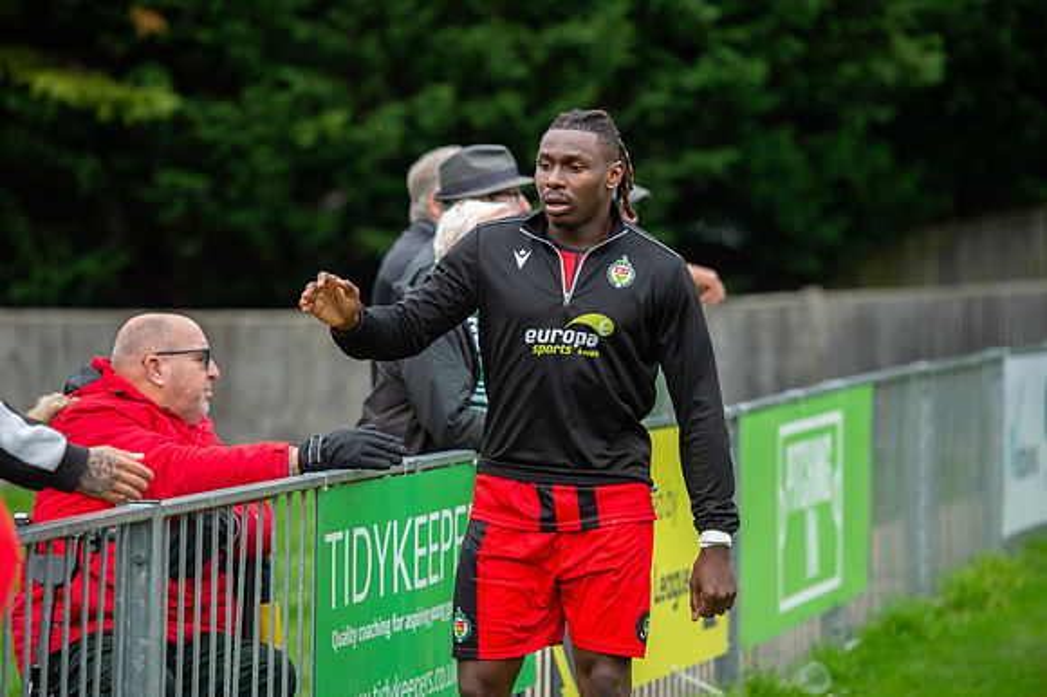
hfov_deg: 12.1
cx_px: 524
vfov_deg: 8.1
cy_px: 348
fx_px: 4941
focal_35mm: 170
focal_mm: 170
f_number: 3.5
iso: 1600
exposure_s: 1/800
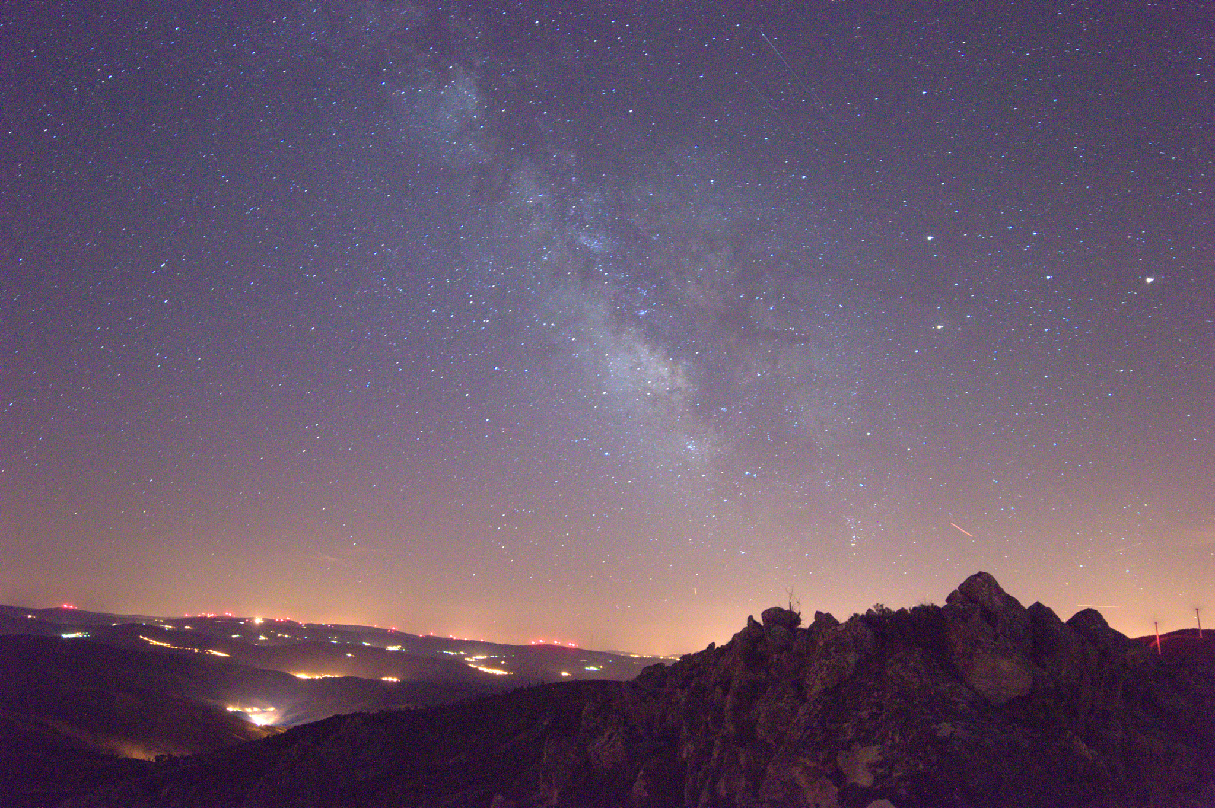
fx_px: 708
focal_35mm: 21
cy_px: 404
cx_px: 608
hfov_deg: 81.2
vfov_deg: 59.4
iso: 1600
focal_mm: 14
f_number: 2.8
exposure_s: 30
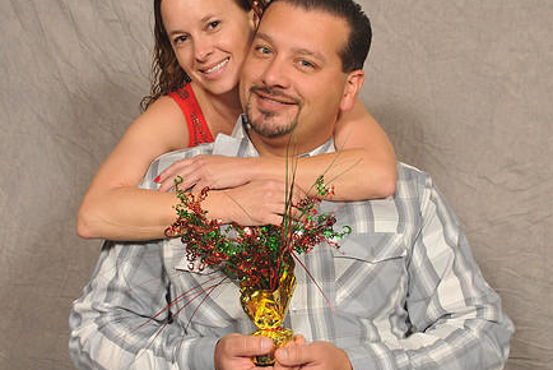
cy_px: 155
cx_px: 316
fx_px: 984
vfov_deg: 21.3
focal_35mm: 64
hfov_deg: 31.4
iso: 200
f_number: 5.6
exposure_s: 1/125
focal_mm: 32
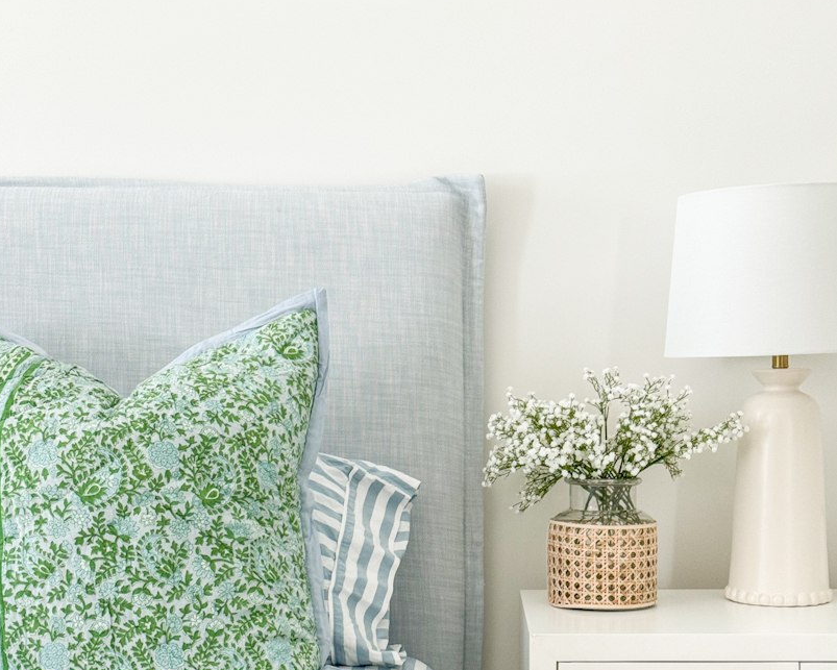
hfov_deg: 30.0
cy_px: 515
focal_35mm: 63
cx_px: 416
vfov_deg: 23.9
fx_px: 1561
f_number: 1.8
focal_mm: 6.86
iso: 160
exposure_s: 1/60
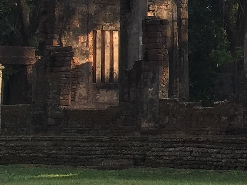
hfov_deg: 12.7
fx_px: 1056
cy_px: 2
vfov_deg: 10.0
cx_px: 372
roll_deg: -0.2
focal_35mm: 148
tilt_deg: +4.9
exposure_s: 1/366
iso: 32
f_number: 2.2
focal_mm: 4.15
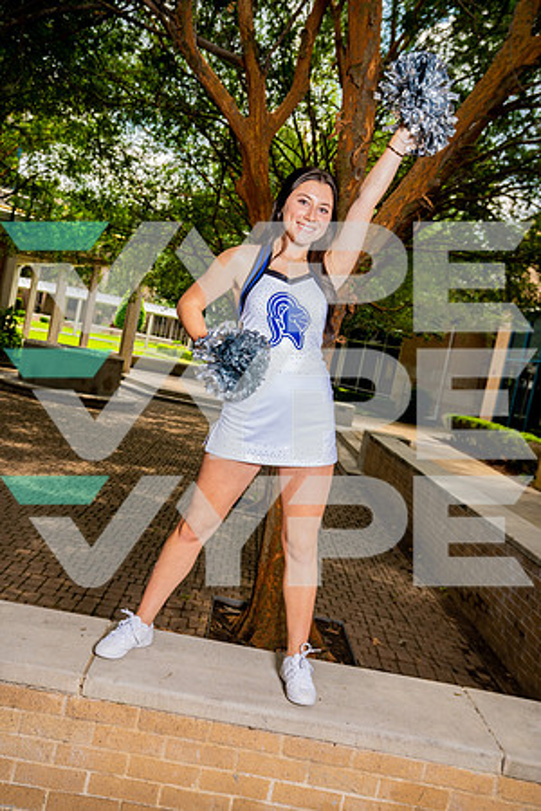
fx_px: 766
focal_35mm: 34
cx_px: 270
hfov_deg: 38.9
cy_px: 406
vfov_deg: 55.8
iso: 200
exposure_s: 1/250
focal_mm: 34
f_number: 5.6
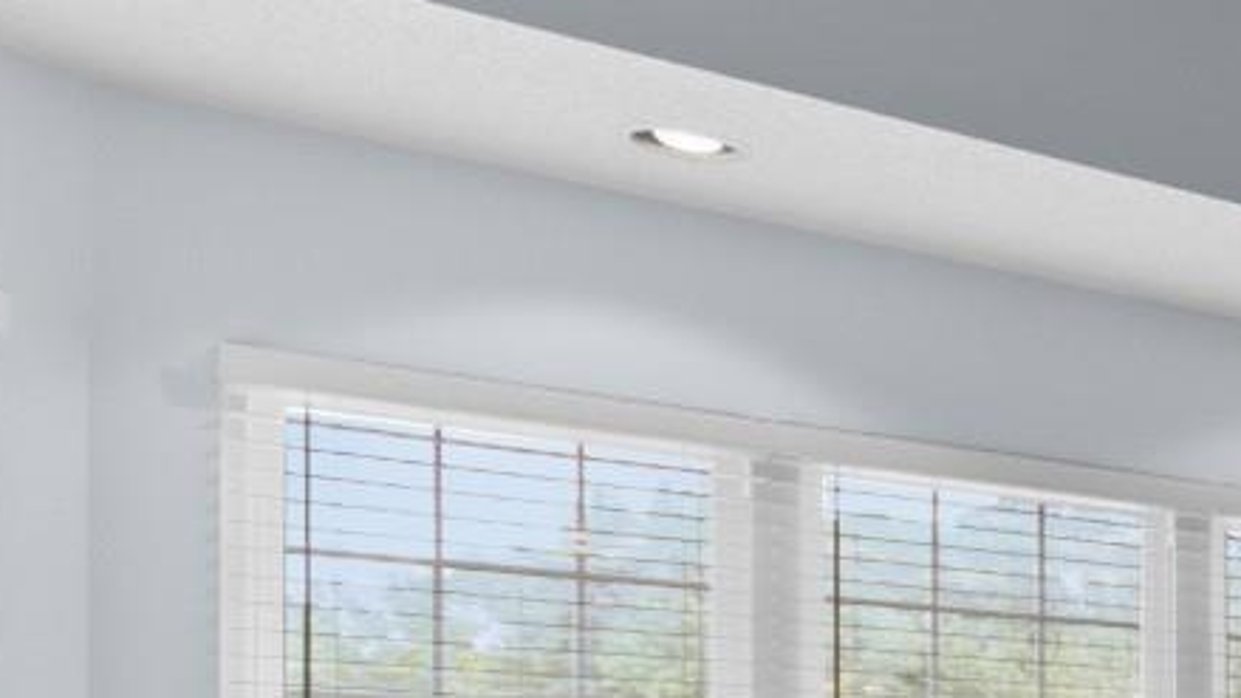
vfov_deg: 19.5
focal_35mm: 58
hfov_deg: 21.9
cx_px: 2247
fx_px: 1909
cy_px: 848
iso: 100
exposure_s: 1/6
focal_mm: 10
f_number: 4.5
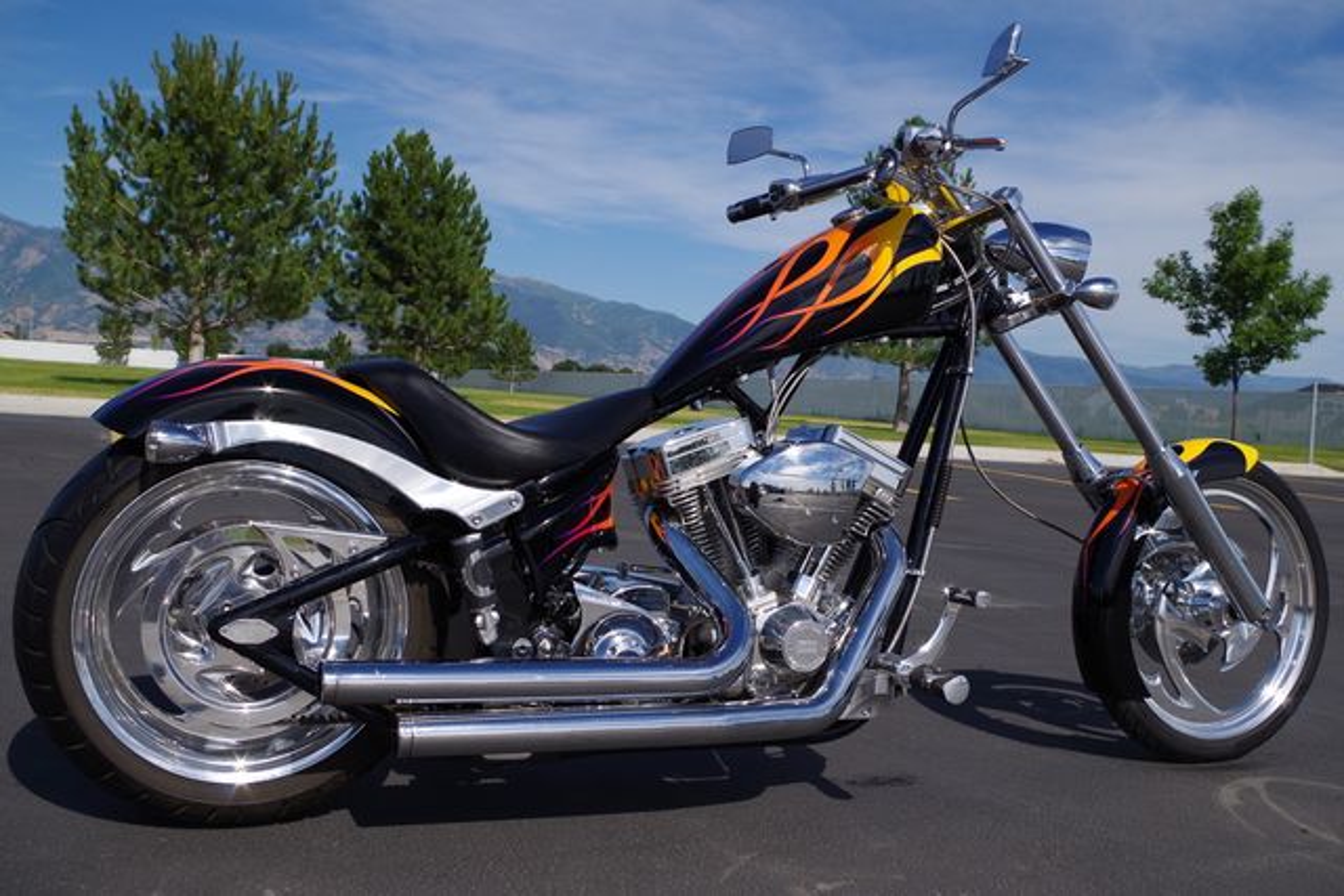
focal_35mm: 34
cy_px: 448
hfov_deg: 55.8
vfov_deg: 38.9
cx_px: 672
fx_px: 1270
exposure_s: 1/400
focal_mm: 23.13
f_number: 8
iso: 100
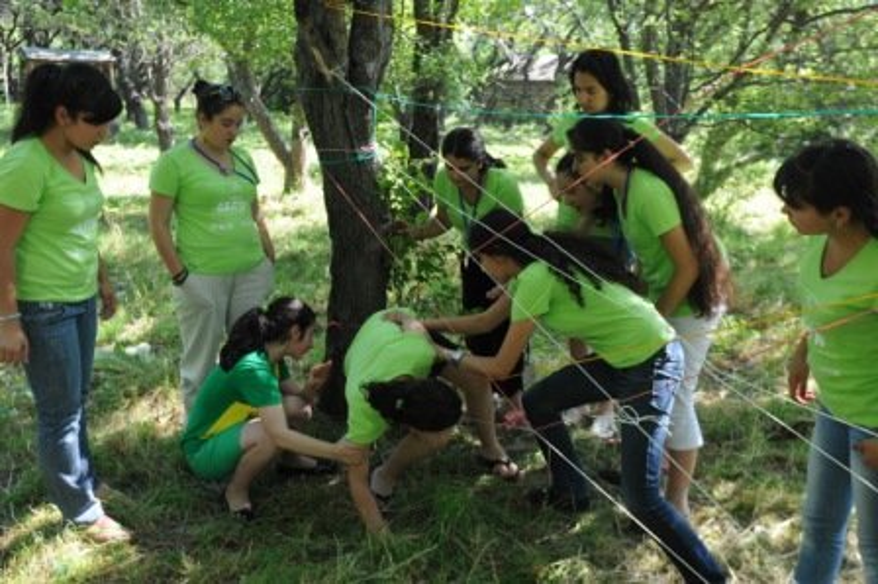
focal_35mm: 33
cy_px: 292
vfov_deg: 39.9
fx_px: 804
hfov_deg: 57.3
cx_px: 439
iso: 200
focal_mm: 22
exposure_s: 1/125
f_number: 5
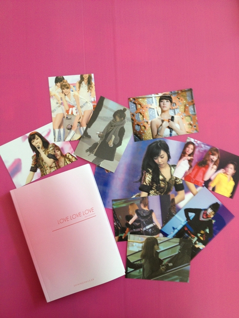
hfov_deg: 40.7
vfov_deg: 52.6
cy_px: 159
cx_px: 120
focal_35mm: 35
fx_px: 322
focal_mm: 4.28
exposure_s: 1/20
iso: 80
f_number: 2.4
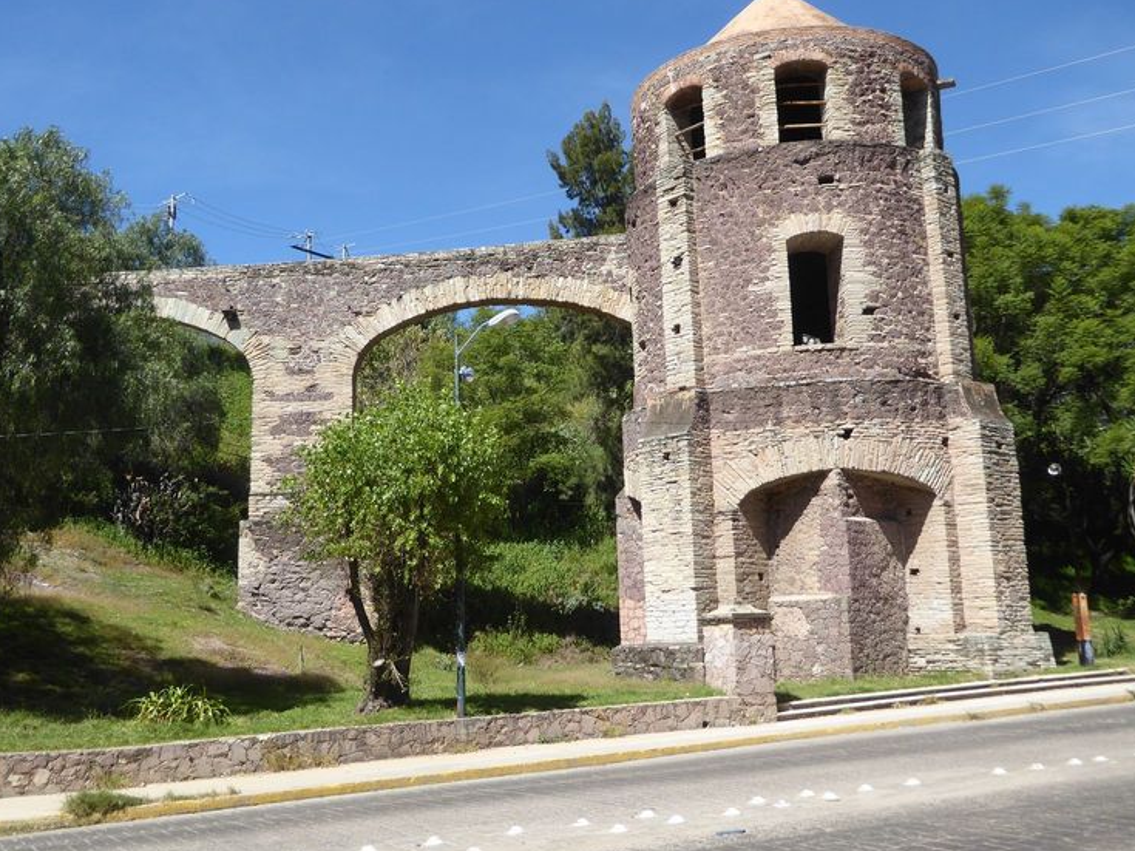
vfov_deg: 38.6
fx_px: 1213
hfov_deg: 50.1
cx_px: 528
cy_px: 406
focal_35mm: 37
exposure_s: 1/500
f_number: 3.6
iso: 80
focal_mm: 5.8
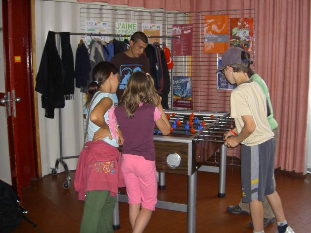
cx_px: 156
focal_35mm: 39
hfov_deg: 47.9
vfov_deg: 36.8
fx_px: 350
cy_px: 116
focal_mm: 8
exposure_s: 1/60
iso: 100
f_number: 2.8
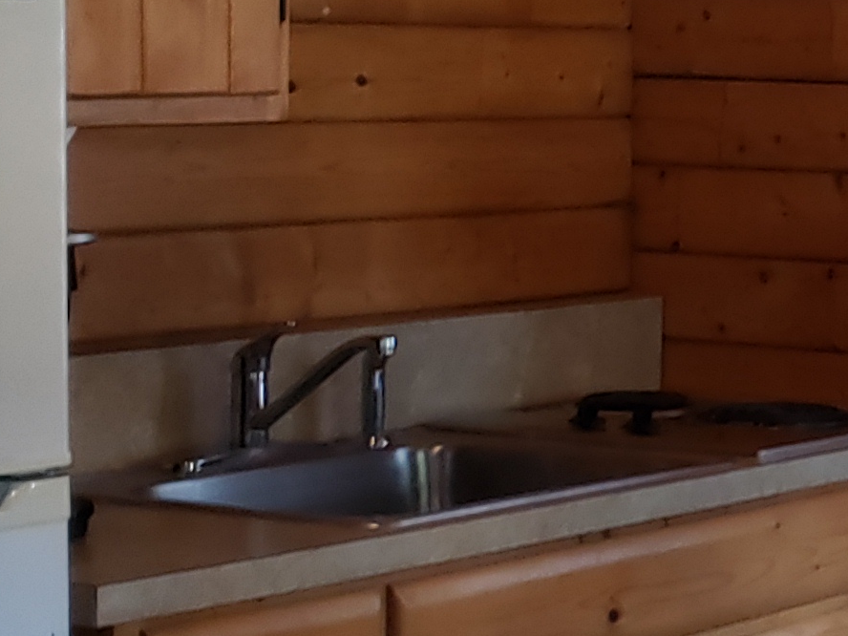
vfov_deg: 12.6
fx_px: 2891
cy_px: 257
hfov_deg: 15.1
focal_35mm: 118
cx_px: 1391
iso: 320
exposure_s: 1/60
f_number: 2.4
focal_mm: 4.3
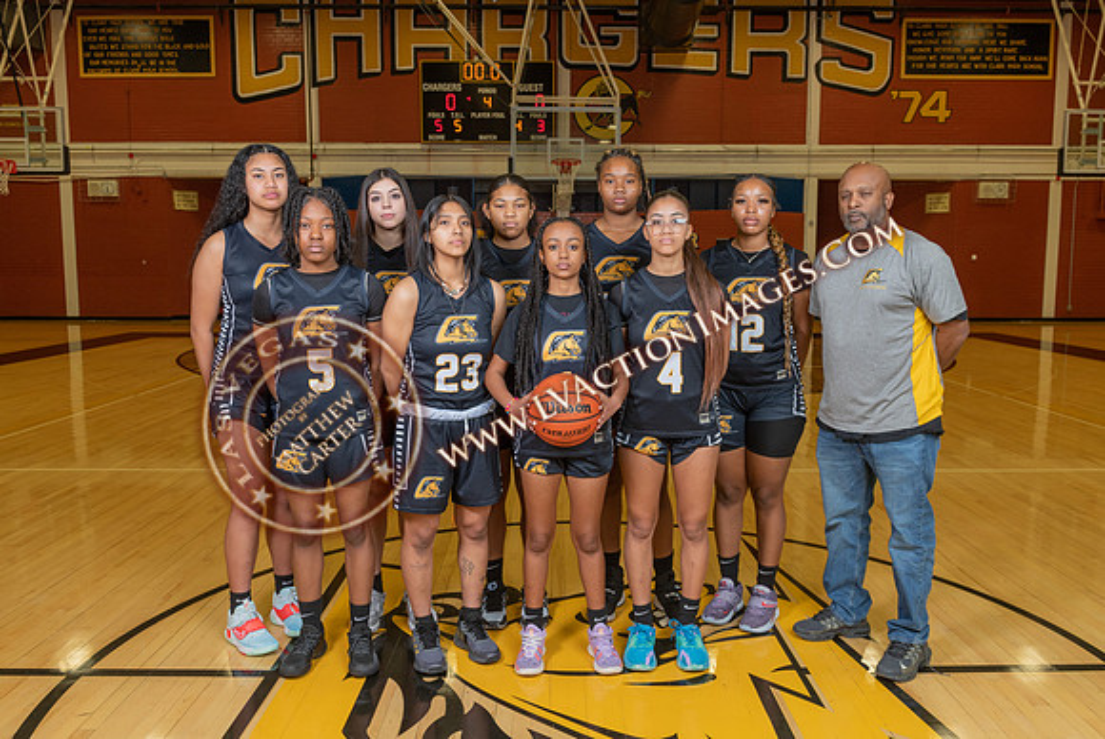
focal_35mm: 30
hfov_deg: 62.1
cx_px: 560
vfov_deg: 43.8
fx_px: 918
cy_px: 374
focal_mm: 29
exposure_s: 1/50
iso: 250
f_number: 7.1
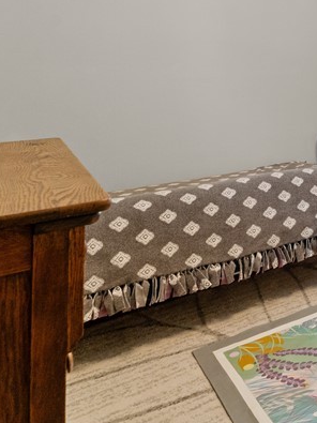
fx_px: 452
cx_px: 500
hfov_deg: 25.8
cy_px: 65
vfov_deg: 46.6
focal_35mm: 37
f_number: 9
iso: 800
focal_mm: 14
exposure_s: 1/10
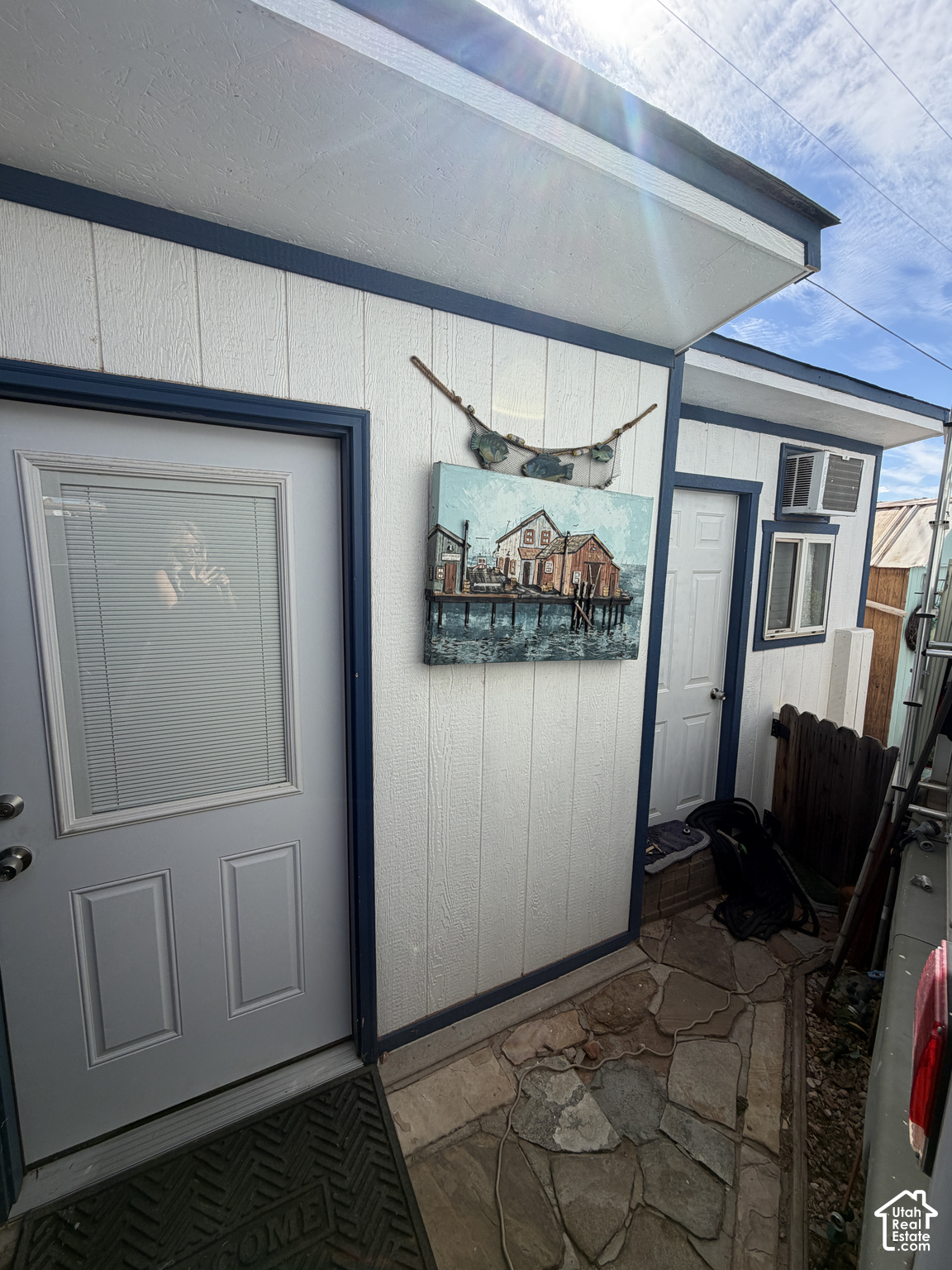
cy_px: 635
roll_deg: -0.6
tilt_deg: -8.0
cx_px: 476
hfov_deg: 85.7
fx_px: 513
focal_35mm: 14
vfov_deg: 102.1
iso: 32
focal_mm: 2.22
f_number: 2.2
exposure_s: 1/770
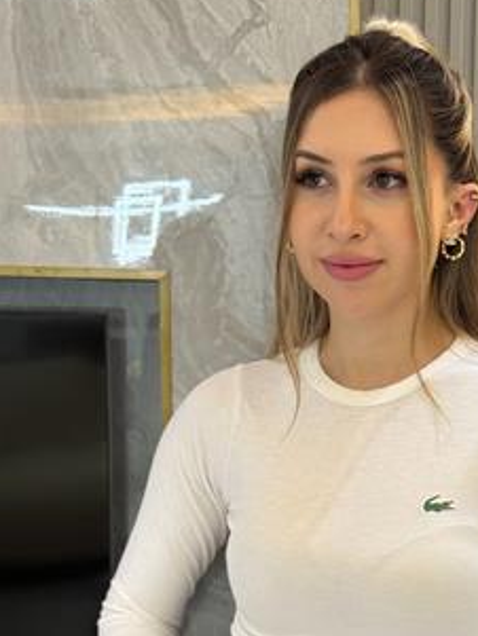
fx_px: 1527
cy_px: 518
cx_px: 372
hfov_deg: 17.7
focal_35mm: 83
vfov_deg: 23.2
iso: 200
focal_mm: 6.76
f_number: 1.78
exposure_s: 1/50
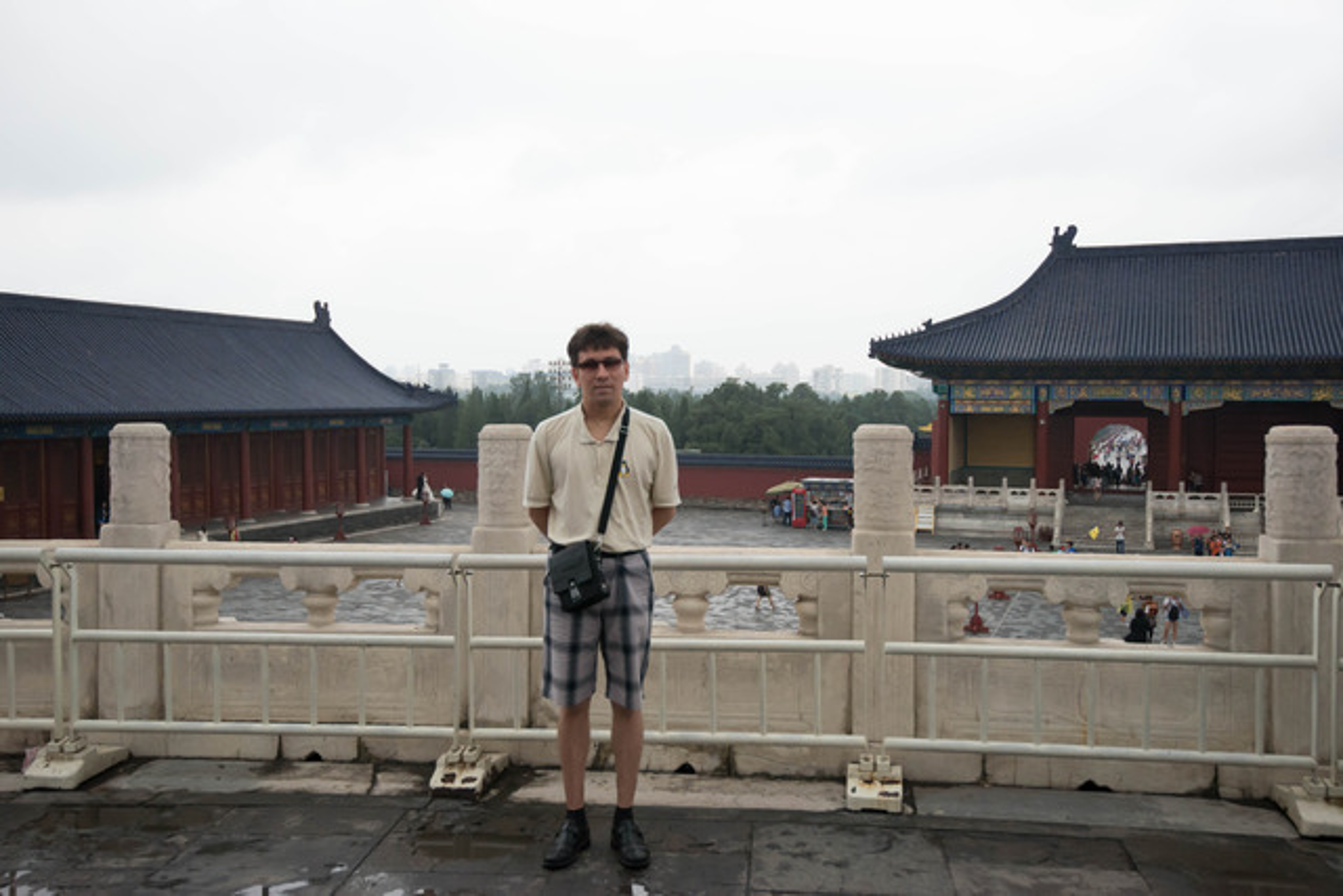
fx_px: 1194
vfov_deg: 41.1
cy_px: 448
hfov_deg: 58.7
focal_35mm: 32
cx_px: 672
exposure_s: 1/1500
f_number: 4.8
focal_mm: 32
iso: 3200
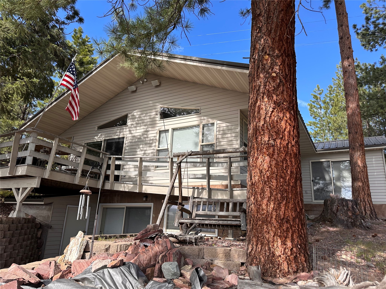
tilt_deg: +16.5
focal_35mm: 24
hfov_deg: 71.6
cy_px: 144
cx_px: 193
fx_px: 268
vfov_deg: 56.8
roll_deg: -2.7
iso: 80
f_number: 1.78
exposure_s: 1/1357
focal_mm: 6.86
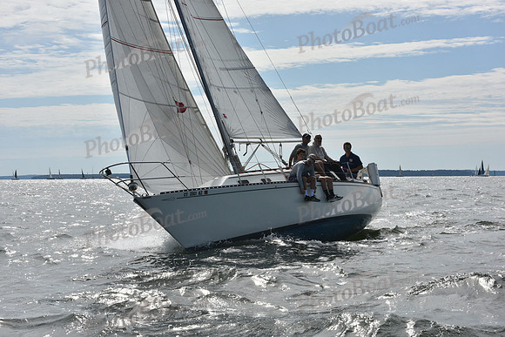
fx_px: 982
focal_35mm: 70
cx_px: 252
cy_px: 168
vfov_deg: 19.5
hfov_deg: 28.8
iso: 320
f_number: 13
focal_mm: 70
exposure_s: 1/1000
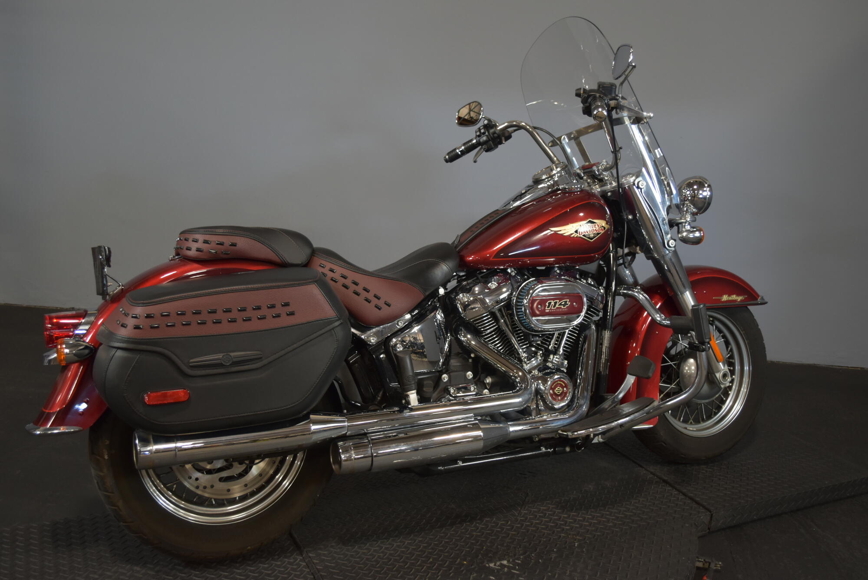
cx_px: 434
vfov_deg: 40.0
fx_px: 796
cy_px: 290
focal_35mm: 33
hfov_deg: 57.2
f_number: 4
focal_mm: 22
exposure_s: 1/30
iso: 560
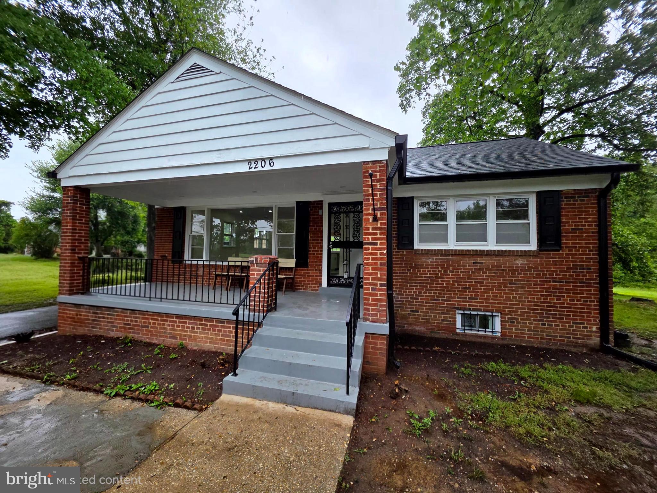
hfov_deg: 106.2
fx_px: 247
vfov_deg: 89.9
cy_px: 246
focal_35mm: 13
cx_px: 328
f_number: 1.9
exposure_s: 1/476
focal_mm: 2.2
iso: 40
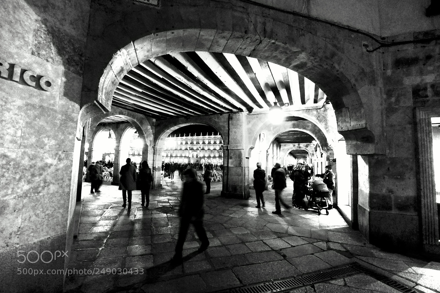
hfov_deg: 100.4
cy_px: 146
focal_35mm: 15
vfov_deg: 77.3
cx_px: 220
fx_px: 183
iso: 3200
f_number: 9
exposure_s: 1/13
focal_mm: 10
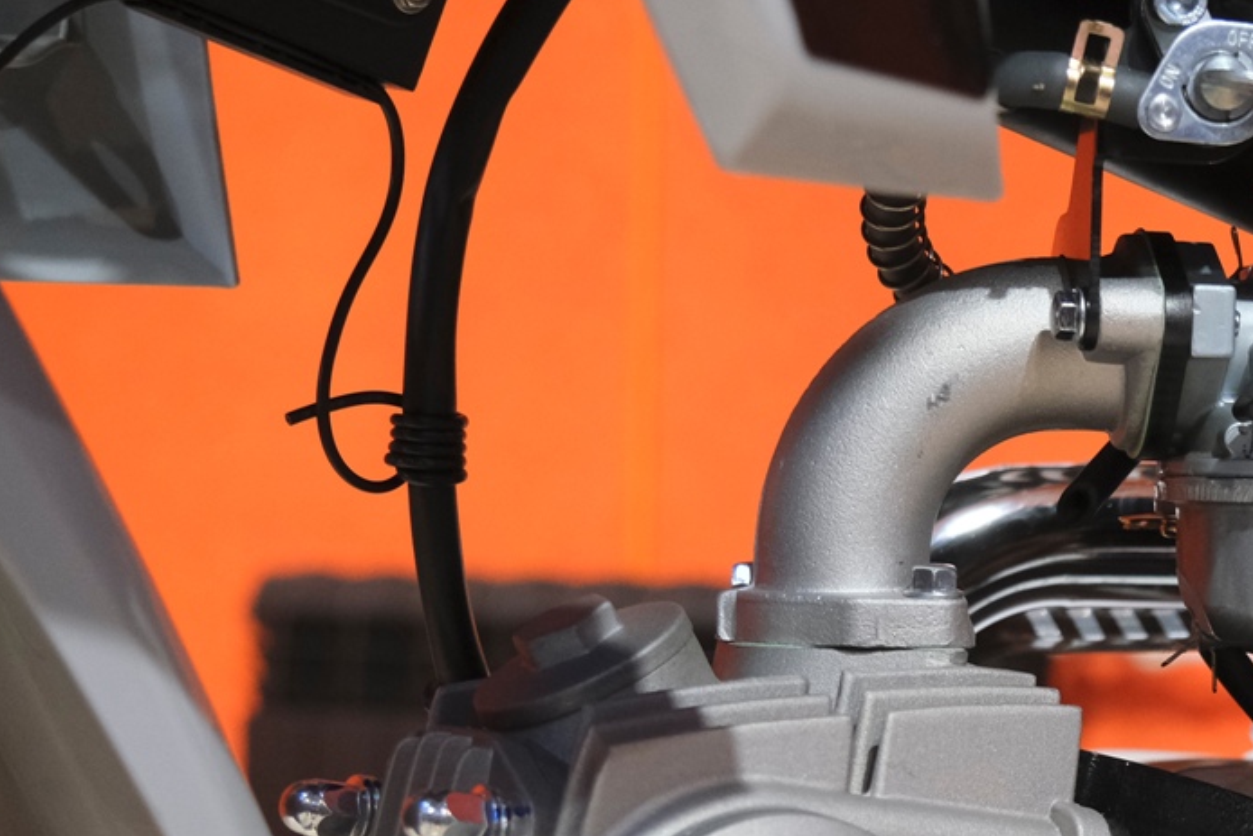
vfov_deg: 12.8
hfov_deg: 18.6
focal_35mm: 106
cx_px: 1361
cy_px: 761
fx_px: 3690
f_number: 4
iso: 2000
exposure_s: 1/100
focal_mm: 30.8
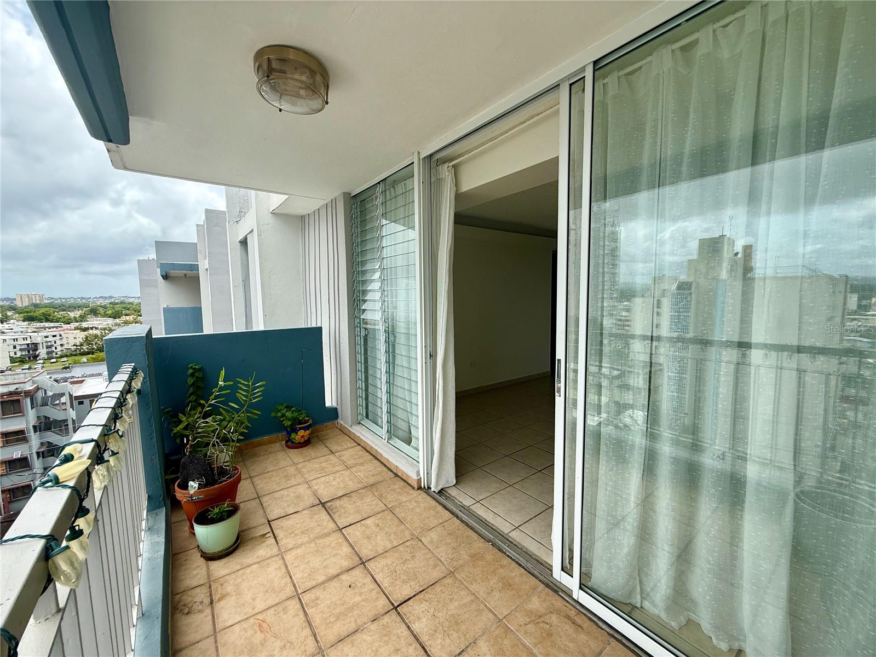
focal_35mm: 14
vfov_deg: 85.7
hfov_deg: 102.1
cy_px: 328
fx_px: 354
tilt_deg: -4.5
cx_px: 438
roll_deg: +0.3
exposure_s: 1/734
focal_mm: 2.22
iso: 50
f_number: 2.2
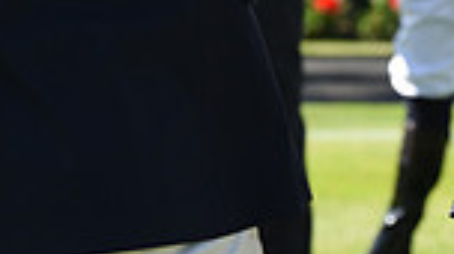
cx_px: 588
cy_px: -315
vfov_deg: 2.5
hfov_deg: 4.5
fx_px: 5782
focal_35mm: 481
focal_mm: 120
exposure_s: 1/1000
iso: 400
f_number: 5.6
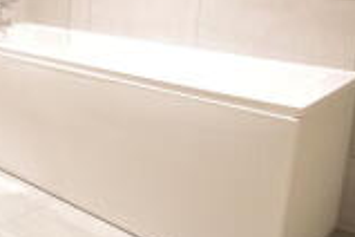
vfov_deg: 28.9
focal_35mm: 45
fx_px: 444
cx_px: -56
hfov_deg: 35.6
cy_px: 32
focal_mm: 10
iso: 1250
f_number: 3.5
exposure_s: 1/15
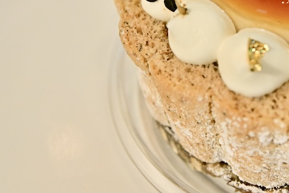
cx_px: 310
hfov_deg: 14.9
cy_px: 2
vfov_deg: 10.1
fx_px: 1084
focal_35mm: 135
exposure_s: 1/250
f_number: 7.1
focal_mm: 60
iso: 4000
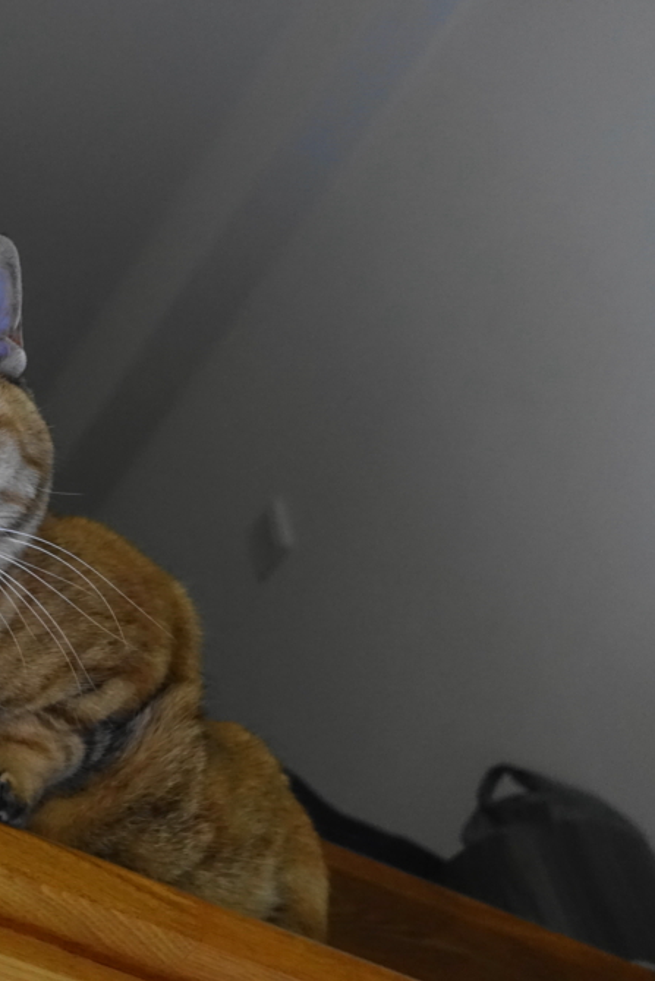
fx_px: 1500
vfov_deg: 36.2
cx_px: -48
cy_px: 482
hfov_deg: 23.3
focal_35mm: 55
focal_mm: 13.16
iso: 1600
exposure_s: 1/10
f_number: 2.8
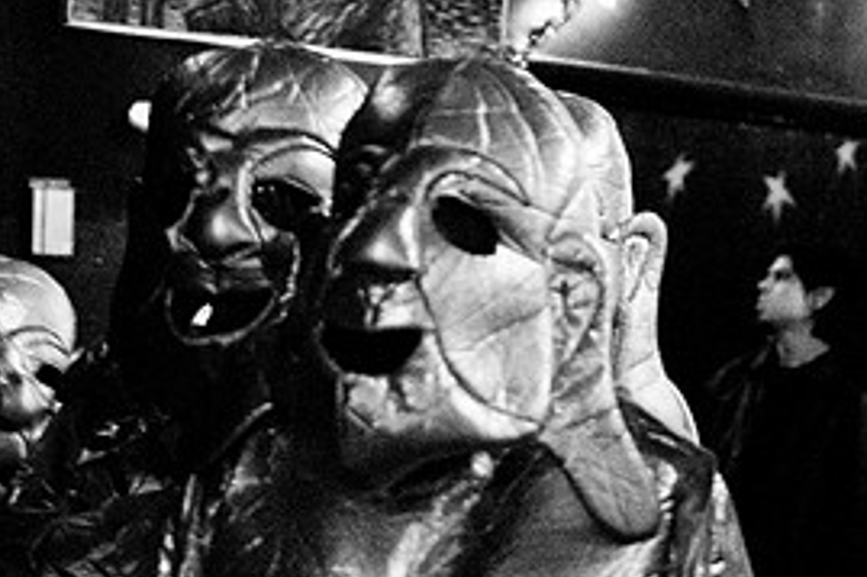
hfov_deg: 21.0
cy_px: 482
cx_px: 361
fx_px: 2335
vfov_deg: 14.0
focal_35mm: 97
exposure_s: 1/30
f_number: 1.4
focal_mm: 30
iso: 1000
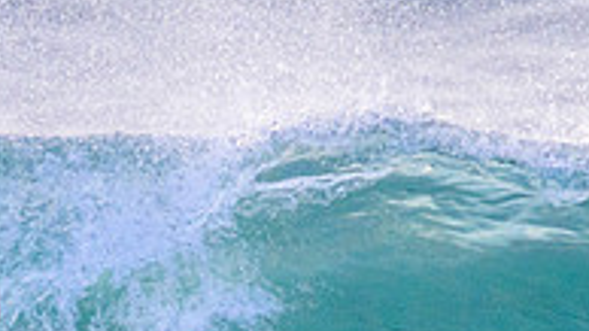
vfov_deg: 0.5
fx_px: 39112
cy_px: 427
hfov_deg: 0.9
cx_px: 146
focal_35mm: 2505
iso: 4500
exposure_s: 1/2000
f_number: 11
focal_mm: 800
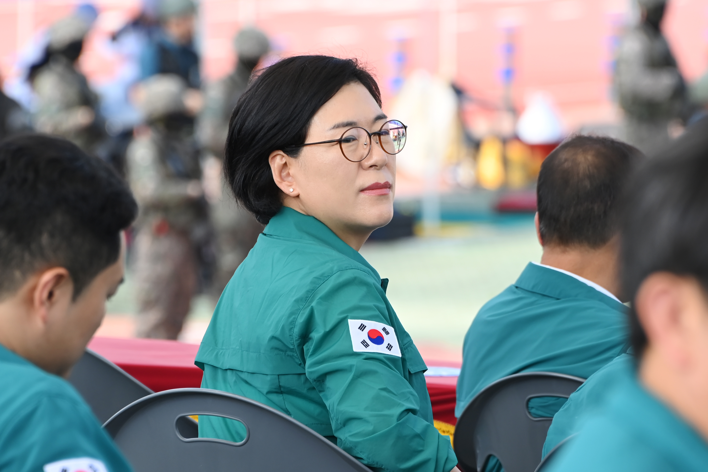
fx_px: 5900
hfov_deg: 6.9
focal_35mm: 300
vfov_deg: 4.6
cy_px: 236
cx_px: 354
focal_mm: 300
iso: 400
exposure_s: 1/320
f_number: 7.1
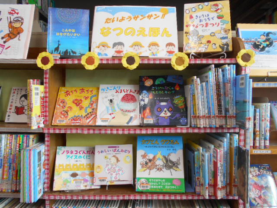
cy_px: 104
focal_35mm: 26
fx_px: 208
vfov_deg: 53.1
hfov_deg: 67.3
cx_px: 138
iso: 140
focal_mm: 4.6
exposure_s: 1/30
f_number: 3.2
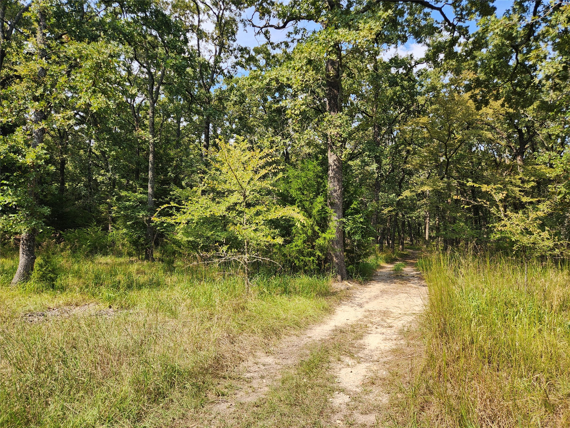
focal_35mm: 23
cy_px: 214
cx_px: 285
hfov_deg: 73.9
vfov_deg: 58.9
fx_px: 379
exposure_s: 1/767
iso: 20
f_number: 1.8
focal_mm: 5.4
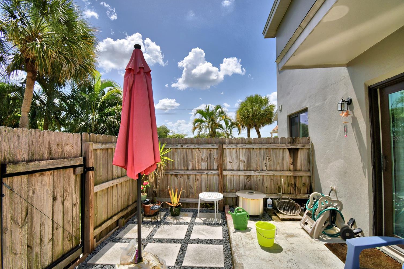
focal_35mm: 16
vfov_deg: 73.7
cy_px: 138
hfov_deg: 96.8
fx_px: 179
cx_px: 201
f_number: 4.5
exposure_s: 1/1600
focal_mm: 10
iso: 100
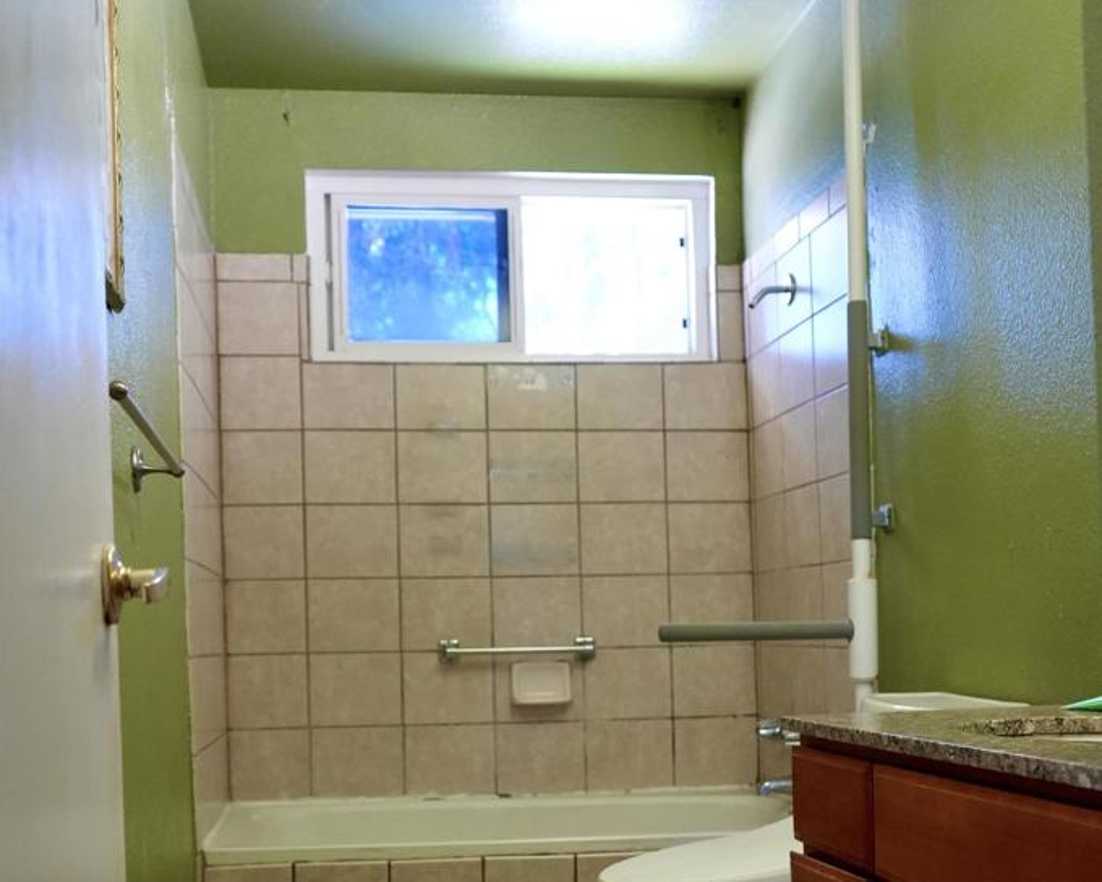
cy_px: 640
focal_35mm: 41
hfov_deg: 44.8
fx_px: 1337
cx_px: 550
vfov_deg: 35.8
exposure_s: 1/160
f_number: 3.5
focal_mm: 29
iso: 3200
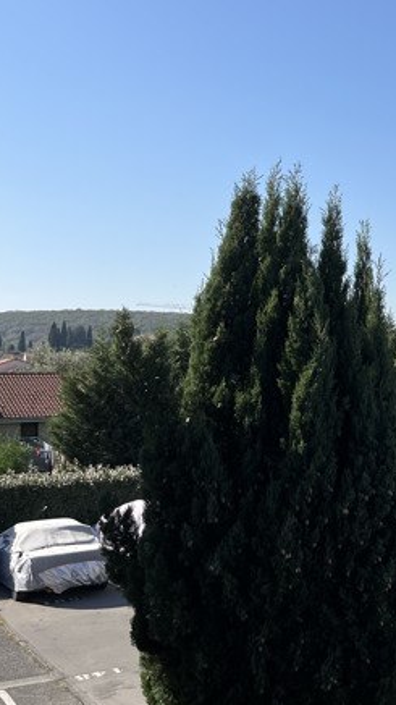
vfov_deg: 39.9
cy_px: 354
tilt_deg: -0.5
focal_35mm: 52
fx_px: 971
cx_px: 583
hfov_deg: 20.1
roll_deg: +0.3
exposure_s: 1/3521
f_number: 1.6
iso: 50
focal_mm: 5.1
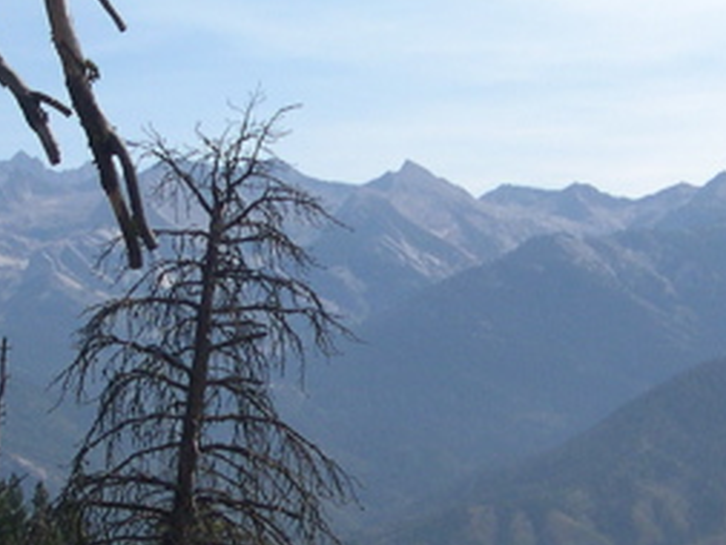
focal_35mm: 120
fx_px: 2518
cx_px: 425
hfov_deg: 16.4
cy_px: 327
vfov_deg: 12.4
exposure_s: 1/294
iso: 100
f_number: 7.6
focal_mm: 8
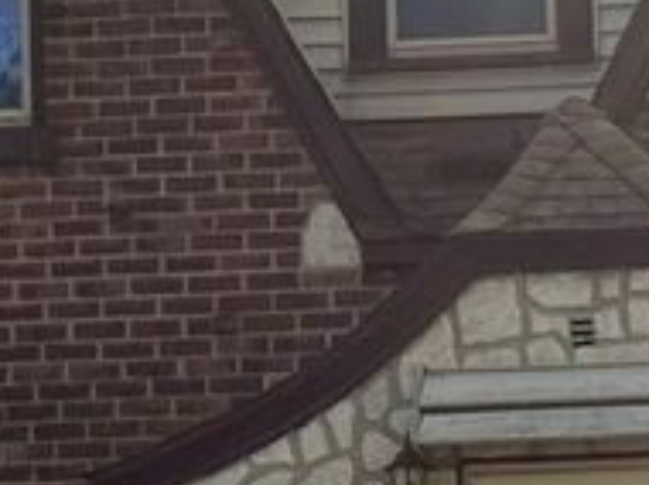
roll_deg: +2.1
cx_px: 424
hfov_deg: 7.7
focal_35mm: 259
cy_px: 372
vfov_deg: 5.7
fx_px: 4850
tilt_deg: +7.1
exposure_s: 1/2273
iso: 64
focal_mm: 6.76
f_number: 1.78
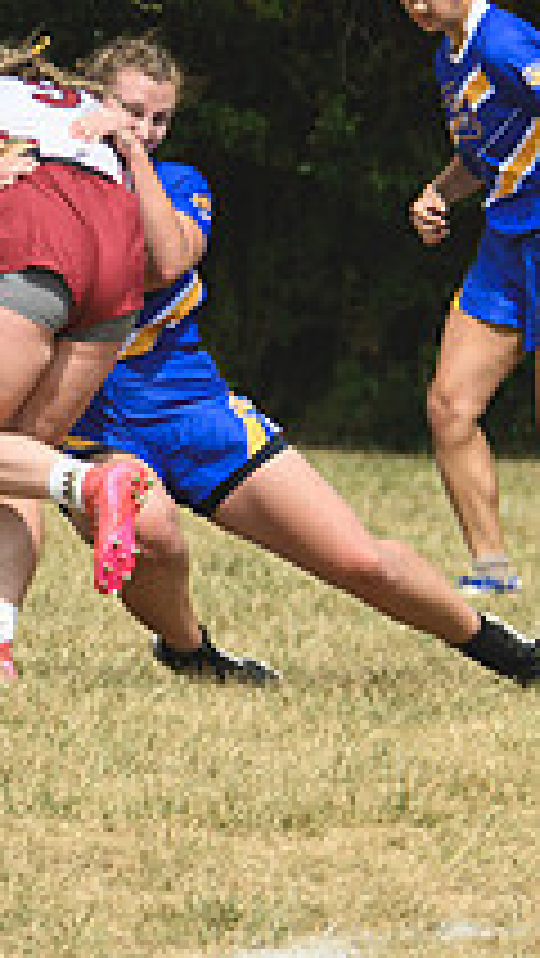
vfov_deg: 1.9
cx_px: 459
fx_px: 28222
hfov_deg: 1.1
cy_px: 279
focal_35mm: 1110
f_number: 5.6
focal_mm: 260
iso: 160
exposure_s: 1/1000
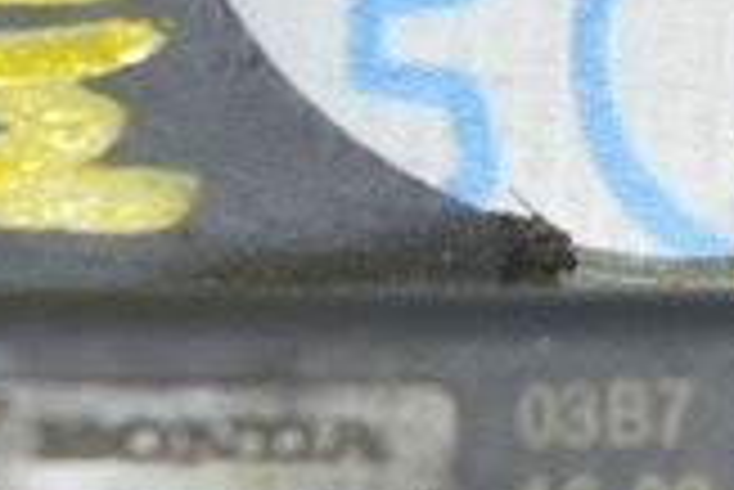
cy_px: 38
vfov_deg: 6.6
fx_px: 4224
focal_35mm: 207
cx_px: 874
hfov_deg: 9.8
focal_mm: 22
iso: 400
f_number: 3.8
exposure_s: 1/60
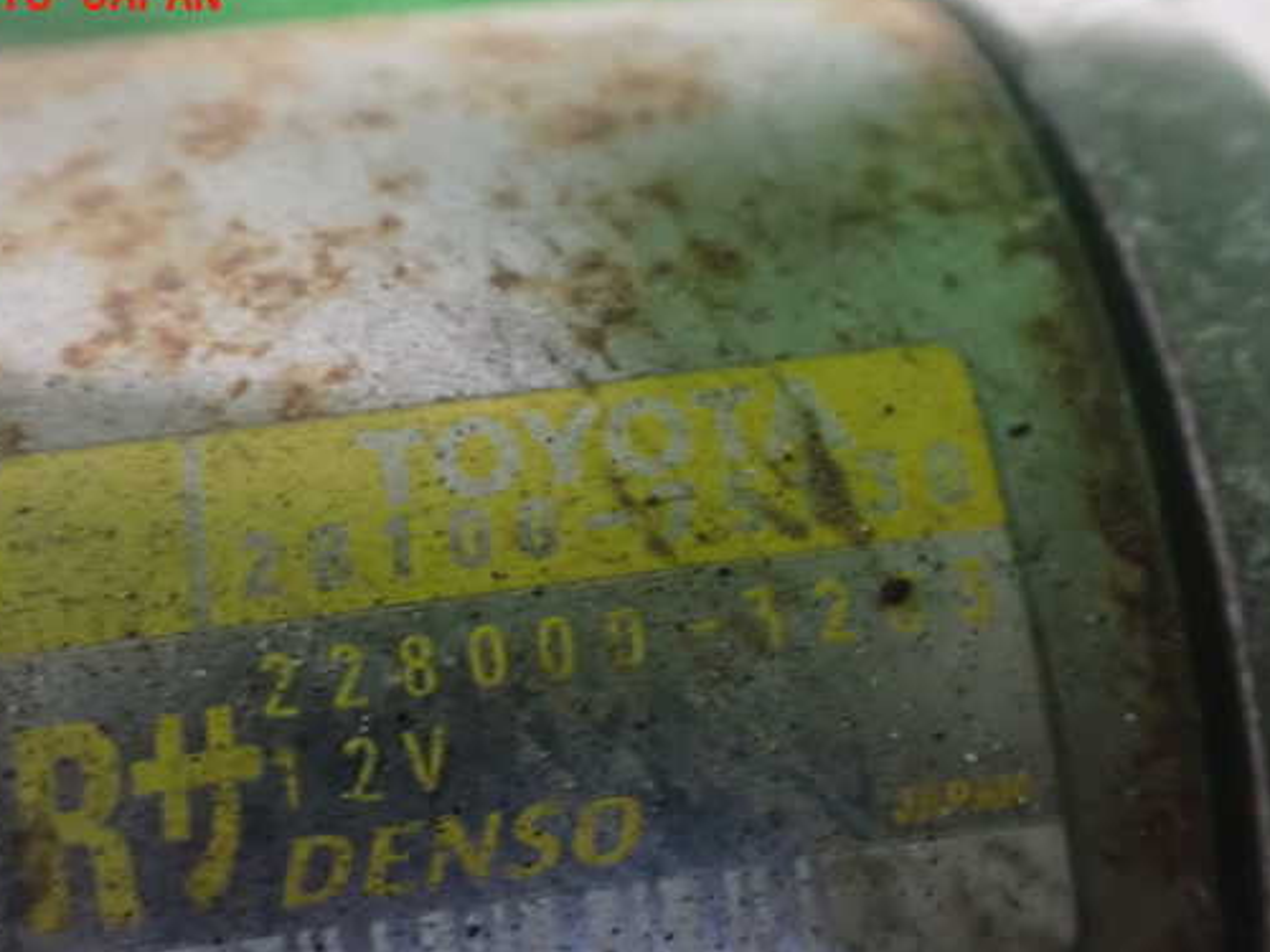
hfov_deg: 51.1
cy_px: 533
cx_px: 521
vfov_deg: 39.6
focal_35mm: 36
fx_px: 1321
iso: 1250
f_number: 2.3
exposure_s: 1/30
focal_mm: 5.4
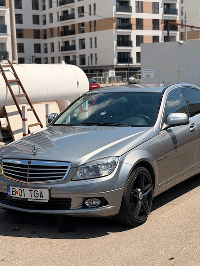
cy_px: 134
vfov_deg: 28.6
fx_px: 524
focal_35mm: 68
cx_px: 105
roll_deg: +1.0
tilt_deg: -6.6
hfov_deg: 21.6
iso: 64
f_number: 1.78
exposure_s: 1/5587
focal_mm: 6.76
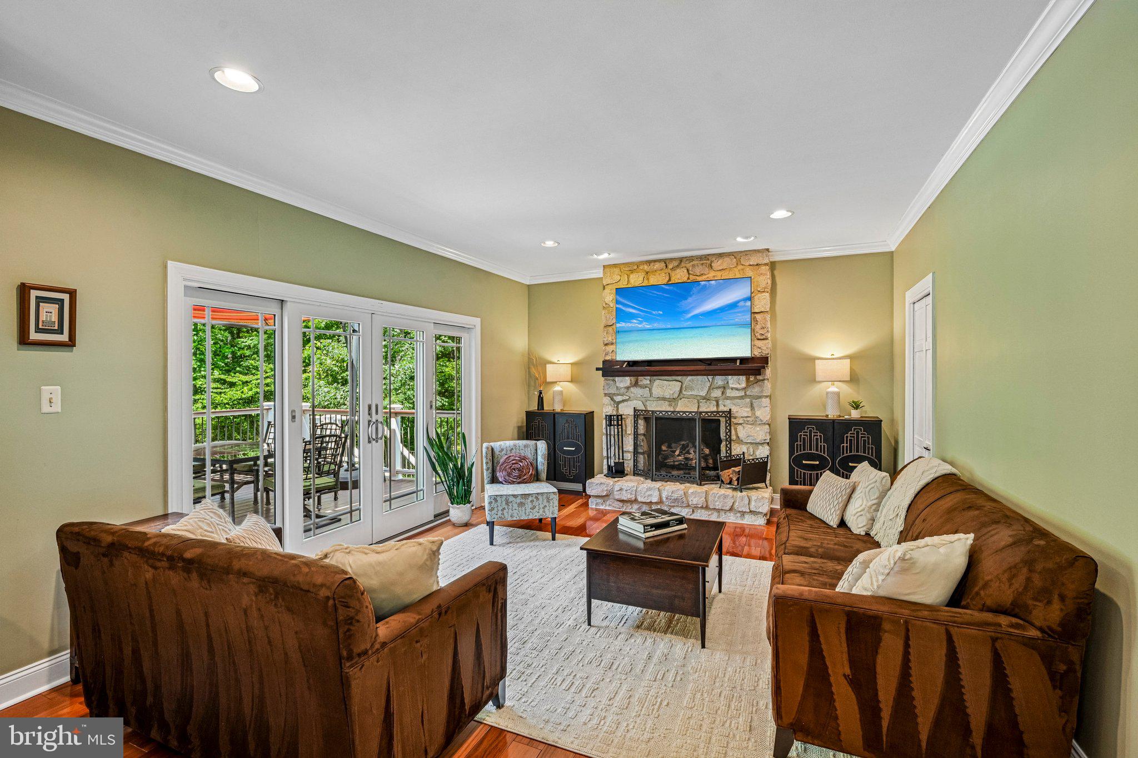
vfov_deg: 73.7
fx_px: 506
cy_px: 379
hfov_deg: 96.7
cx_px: 569
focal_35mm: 16
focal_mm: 16
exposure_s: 1/30
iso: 800
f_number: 8
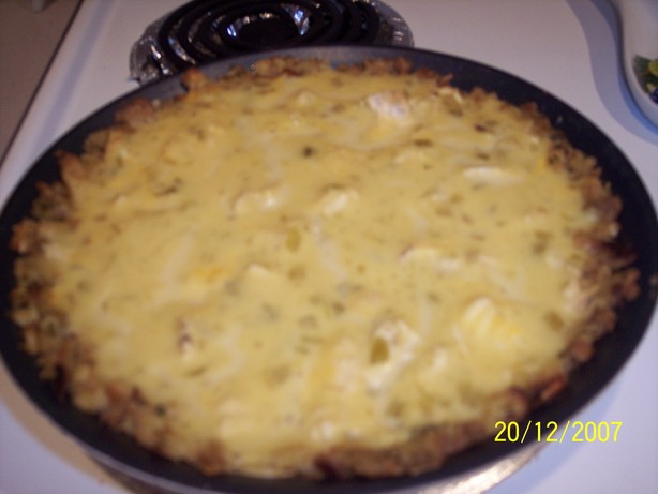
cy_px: 247
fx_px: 742
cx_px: 329
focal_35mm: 39
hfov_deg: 47.8
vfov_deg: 36.8
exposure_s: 1/60
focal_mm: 8
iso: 140
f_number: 2.8
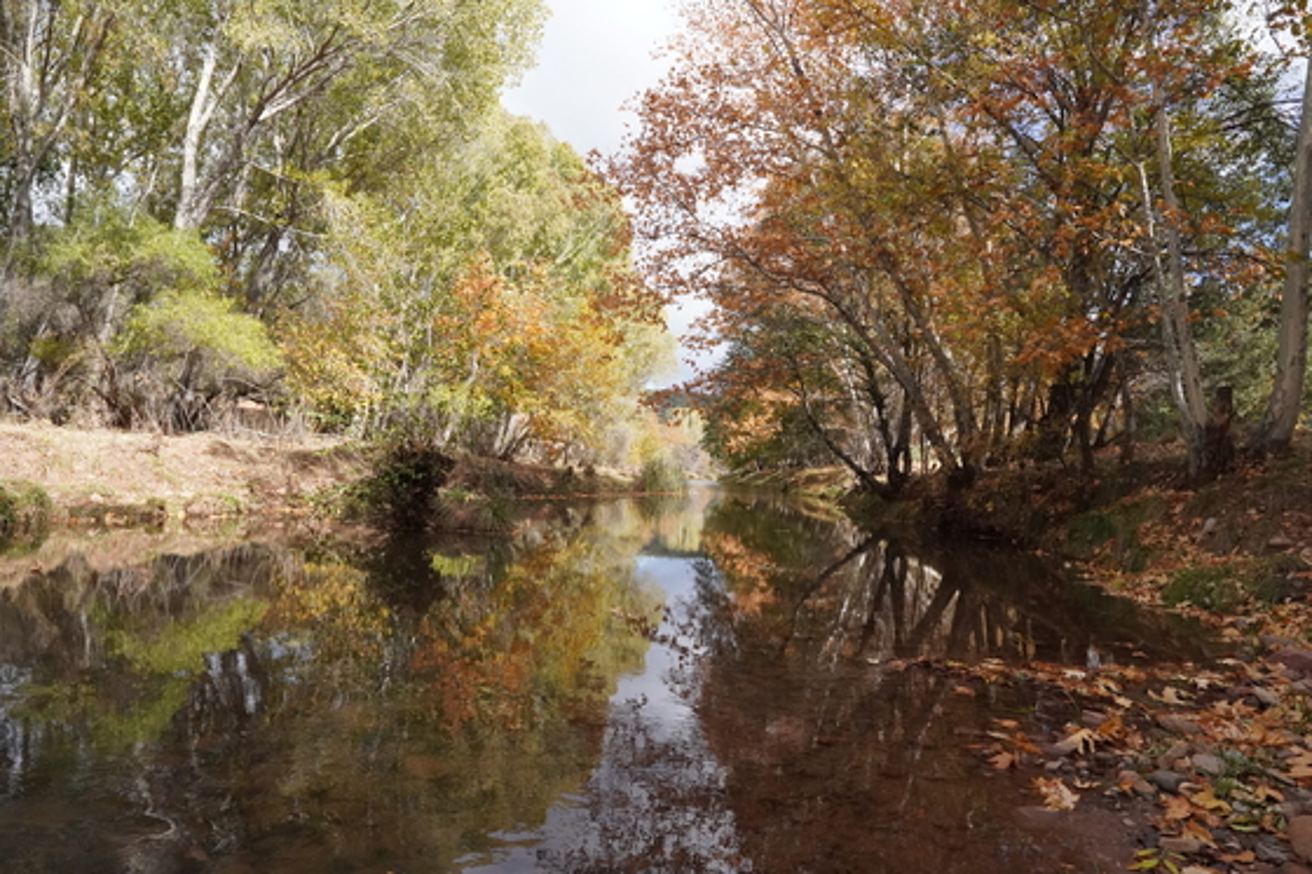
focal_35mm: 21
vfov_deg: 59.5
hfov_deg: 81.2
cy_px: 437
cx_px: 656
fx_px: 765
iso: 4000
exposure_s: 1/1000
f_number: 16
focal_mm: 14
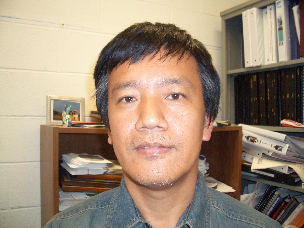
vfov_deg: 40.7
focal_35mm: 35
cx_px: 152
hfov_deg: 52.6
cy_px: 114
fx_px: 307
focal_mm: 5.8
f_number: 2.6
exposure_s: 1/60
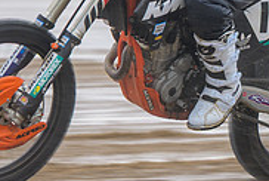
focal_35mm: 702
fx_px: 5254
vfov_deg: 2.0
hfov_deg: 2.9
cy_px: -73
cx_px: 132
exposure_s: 1/250
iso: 64
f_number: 4
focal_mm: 125
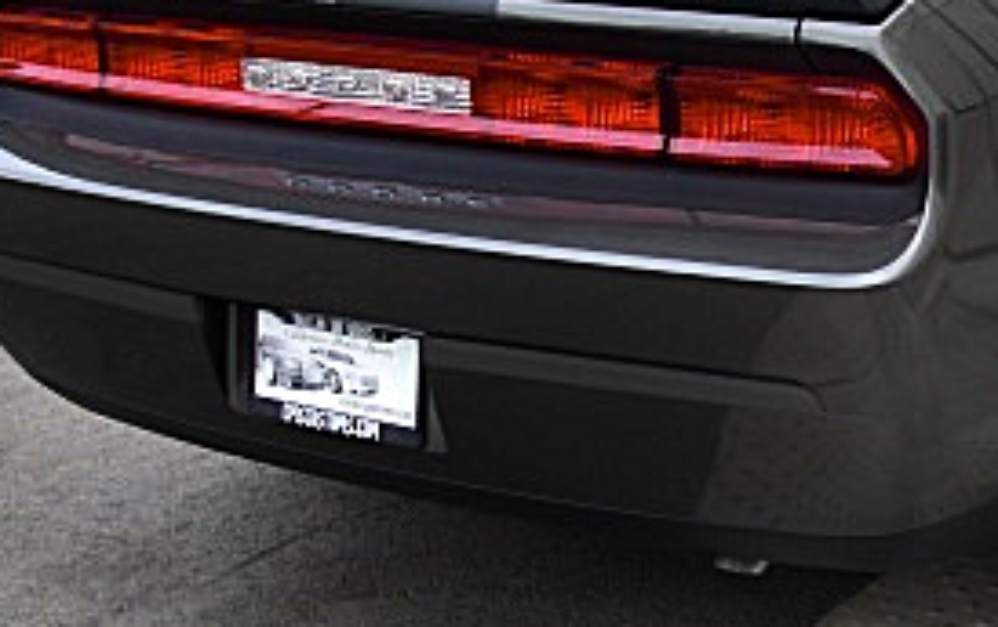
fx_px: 2424
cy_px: 412
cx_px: 1031
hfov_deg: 22.3
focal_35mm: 89
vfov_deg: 14.7
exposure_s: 1/125
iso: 50
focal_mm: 6.3
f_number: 2.8
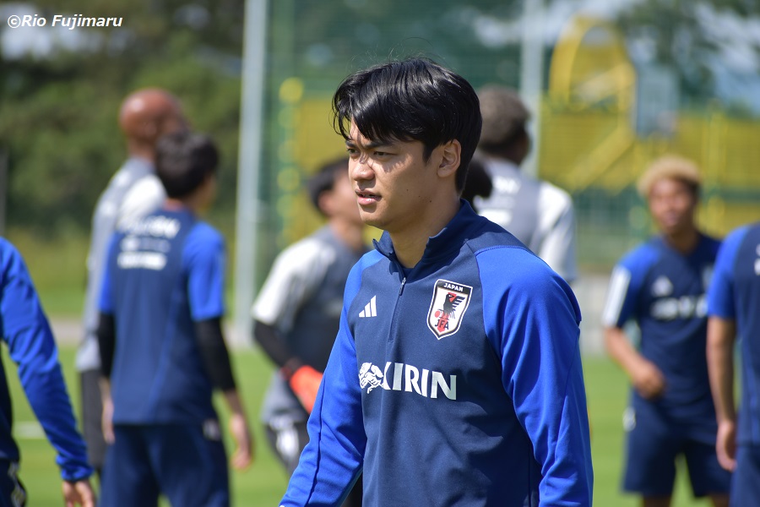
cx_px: 380
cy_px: 254
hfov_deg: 4.6
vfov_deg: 3.1
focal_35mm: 450
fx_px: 9499
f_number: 6.3
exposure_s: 1/500
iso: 200
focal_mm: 300
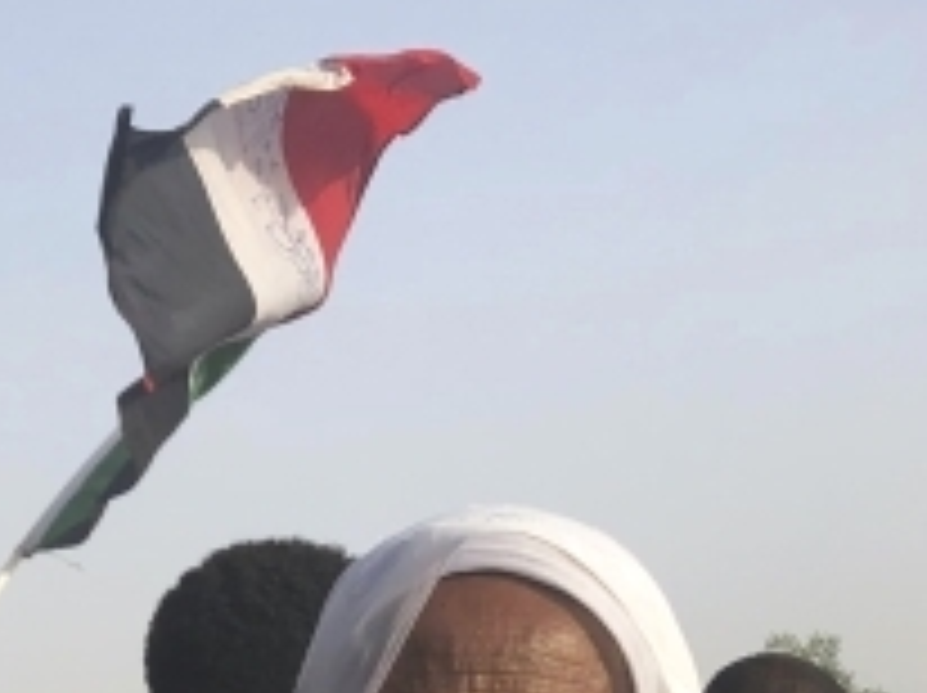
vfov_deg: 13.1
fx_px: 2916
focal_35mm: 109
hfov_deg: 17.1
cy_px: 914
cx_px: -261
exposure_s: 1/1297
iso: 20
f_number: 1.8
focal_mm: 3.99
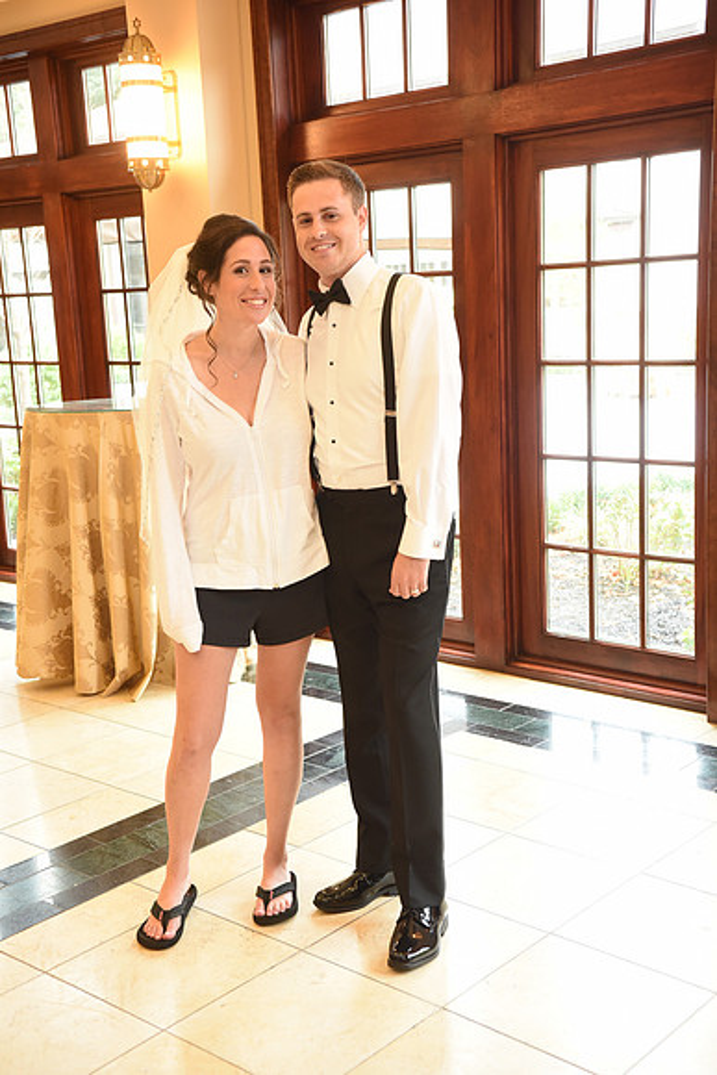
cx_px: 358
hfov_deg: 29.9
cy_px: 538
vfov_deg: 43.6
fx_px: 1343
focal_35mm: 45
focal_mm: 45
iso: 2000
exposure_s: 1/80
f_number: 5.6
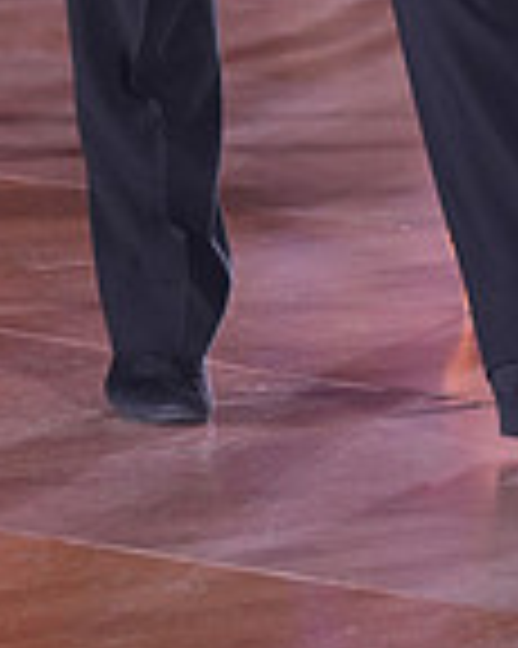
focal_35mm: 496
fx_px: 9515
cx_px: 430
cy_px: -576
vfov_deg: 3.9
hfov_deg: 3.1
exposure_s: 1/400
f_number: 4
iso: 1600
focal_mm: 131
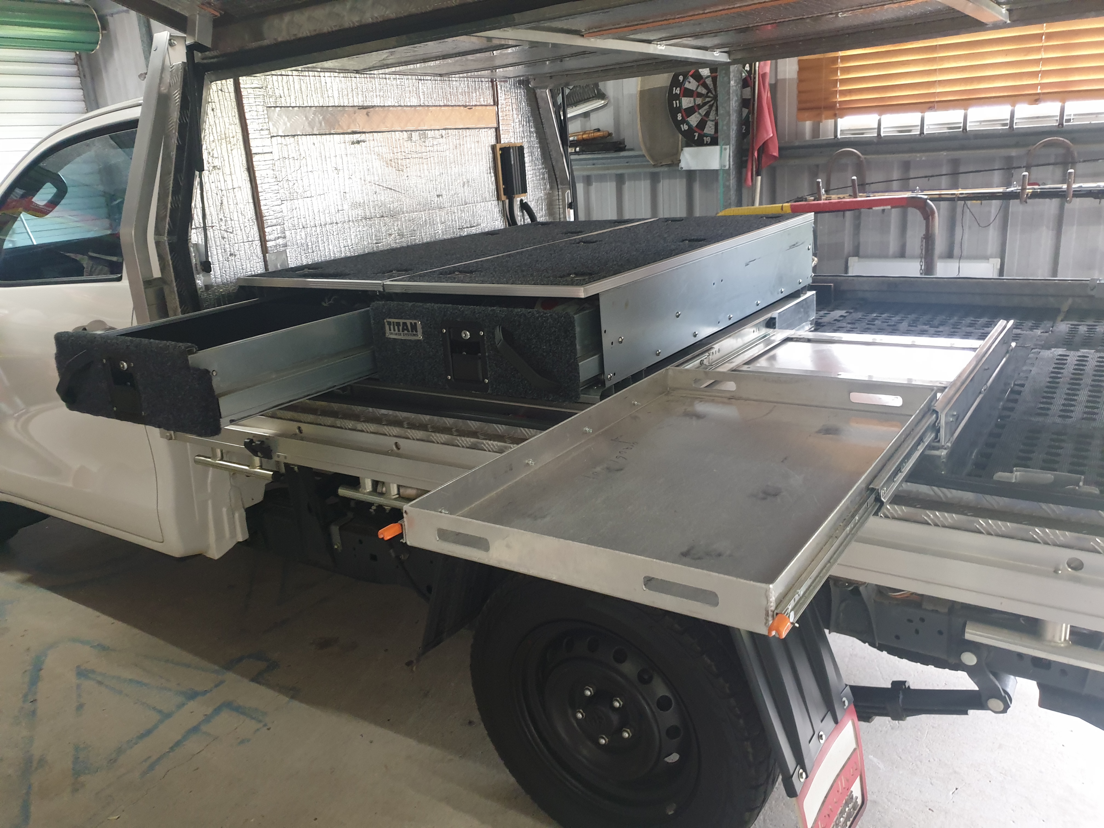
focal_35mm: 26
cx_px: 552
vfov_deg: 53.1
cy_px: 414
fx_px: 829
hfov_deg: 67.3
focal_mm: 4.3
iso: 320
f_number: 1.5
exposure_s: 1/25
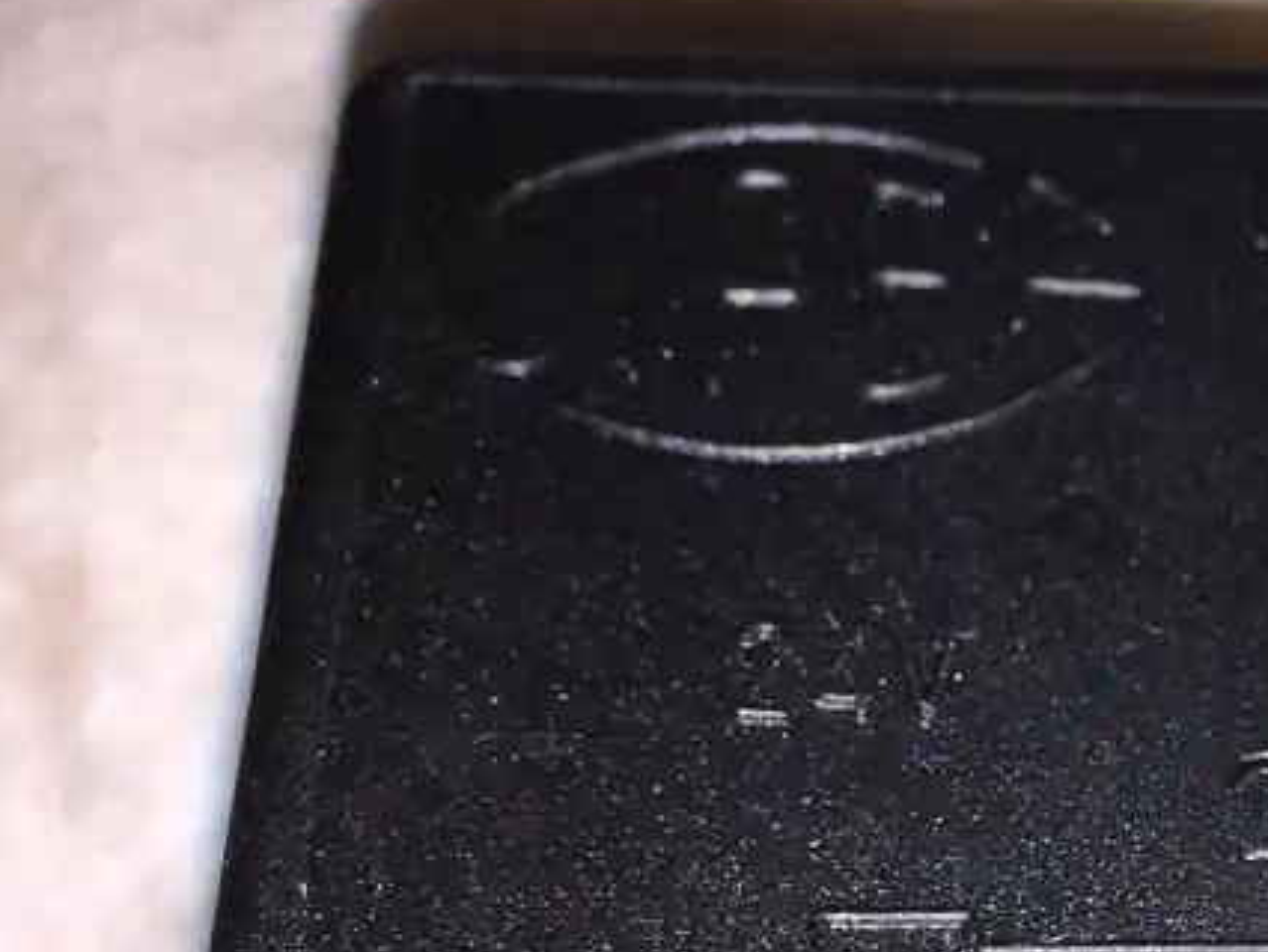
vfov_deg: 21.2
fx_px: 2492
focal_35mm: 68
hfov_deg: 27.0
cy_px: 857
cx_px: 1271
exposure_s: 1/182
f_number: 2.2
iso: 32
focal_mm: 4.15
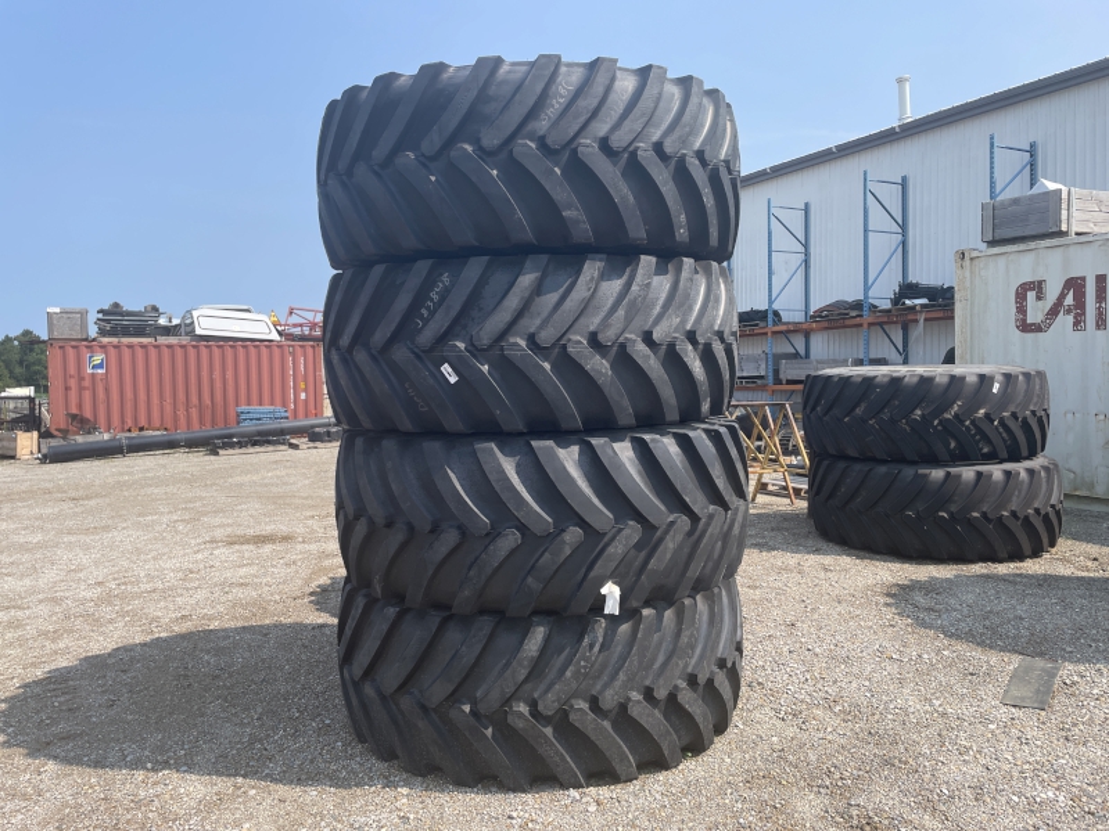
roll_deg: +0.8
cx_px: 554
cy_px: 416
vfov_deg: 53.1
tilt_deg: +0.4
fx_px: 833
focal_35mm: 26
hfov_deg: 67.3
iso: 32
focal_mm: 4.2
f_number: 1.6
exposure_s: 1/2506
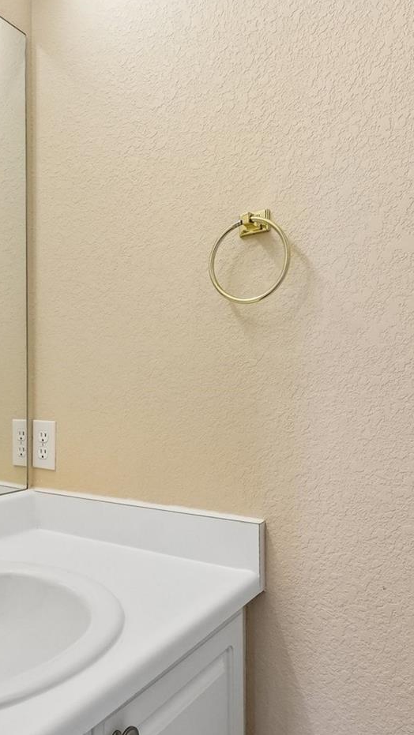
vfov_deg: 69.8
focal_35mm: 27
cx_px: 105
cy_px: 362
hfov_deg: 41.7
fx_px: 527
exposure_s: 1/25
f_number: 9
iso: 640
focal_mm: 10
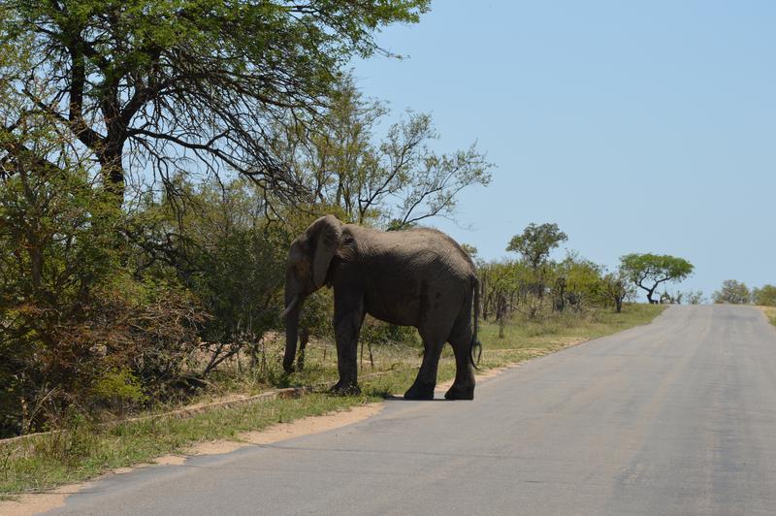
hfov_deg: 20.6
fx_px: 2132
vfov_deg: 13.8
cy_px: 258
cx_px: 388
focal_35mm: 99
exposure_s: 1/200
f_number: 10
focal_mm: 66
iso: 100
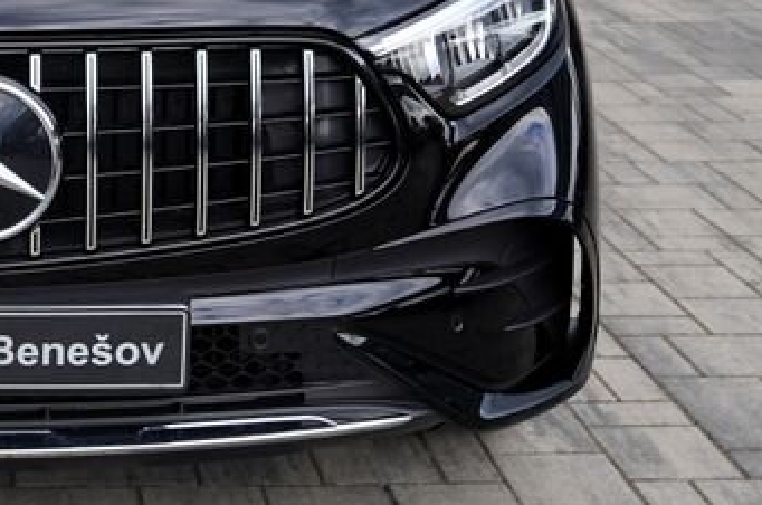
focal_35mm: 78
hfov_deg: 24.7
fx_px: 1648
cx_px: -20
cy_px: -90
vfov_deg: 16.7
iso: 100
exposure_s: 1/125
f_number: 5.6
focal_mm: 26
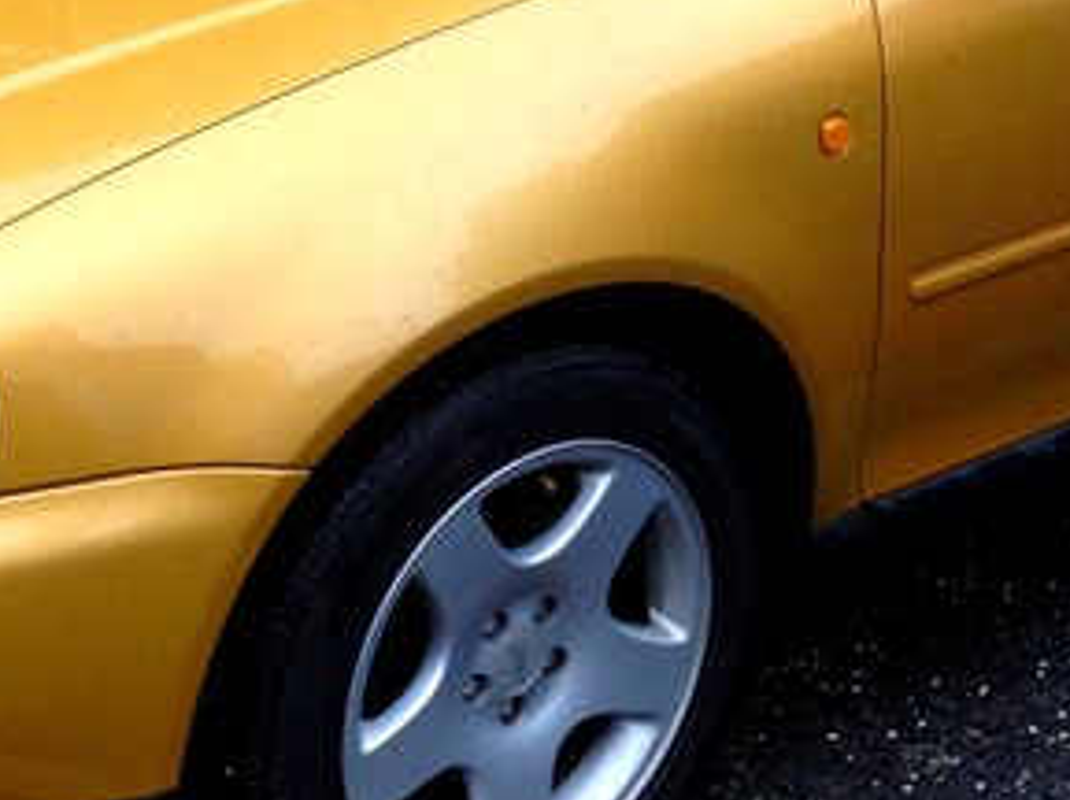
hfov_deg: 20.3
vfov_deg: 15.0
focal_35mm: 97
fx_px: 2995
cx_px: 552
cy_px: 59
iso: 125
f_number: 2.4
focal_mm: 4.28
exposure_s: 1/20
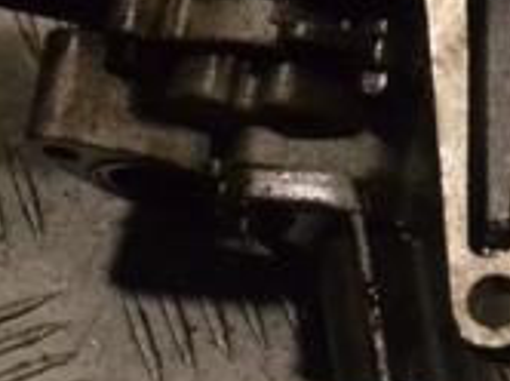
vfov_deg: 7.1
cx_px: 80
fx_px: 3075
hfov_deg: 9.5
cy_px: 98
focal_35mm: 209
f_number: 14
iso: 3200
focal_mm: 40
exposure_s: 1/800
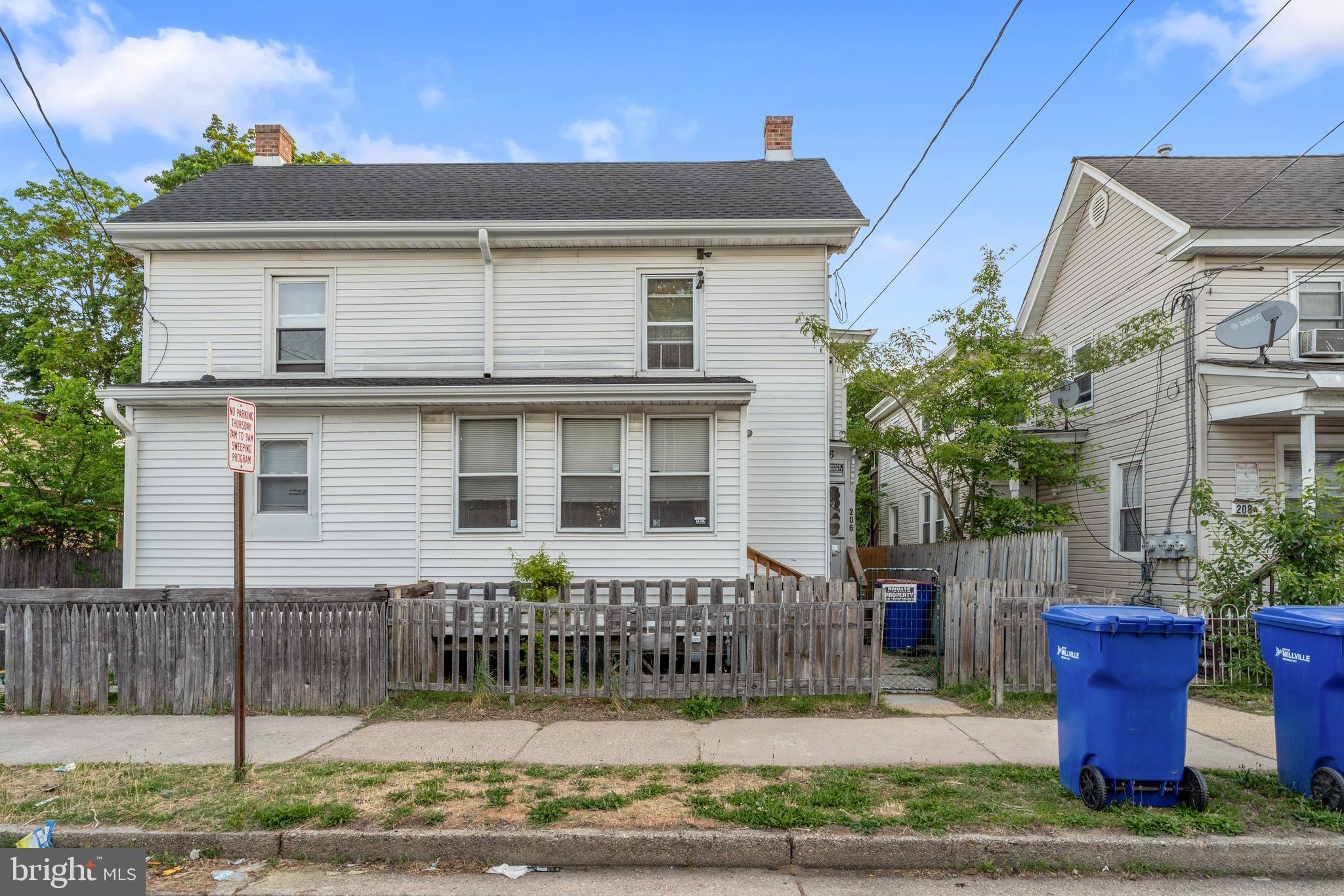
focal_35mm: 20
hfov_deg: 84.0
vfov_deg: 61.9
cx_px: 672
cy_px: 448
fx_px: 747
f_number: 8
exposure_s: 1/30
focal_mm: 20
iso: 320
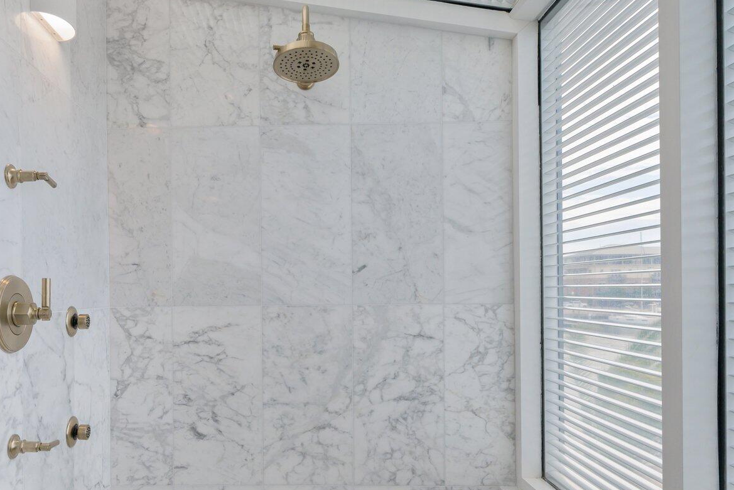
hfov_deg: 64.6
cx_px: 278
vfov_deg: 46.2
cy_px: 293
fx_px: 571
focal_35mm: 28
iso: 320
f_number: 9
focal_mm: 16
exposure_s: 1/500
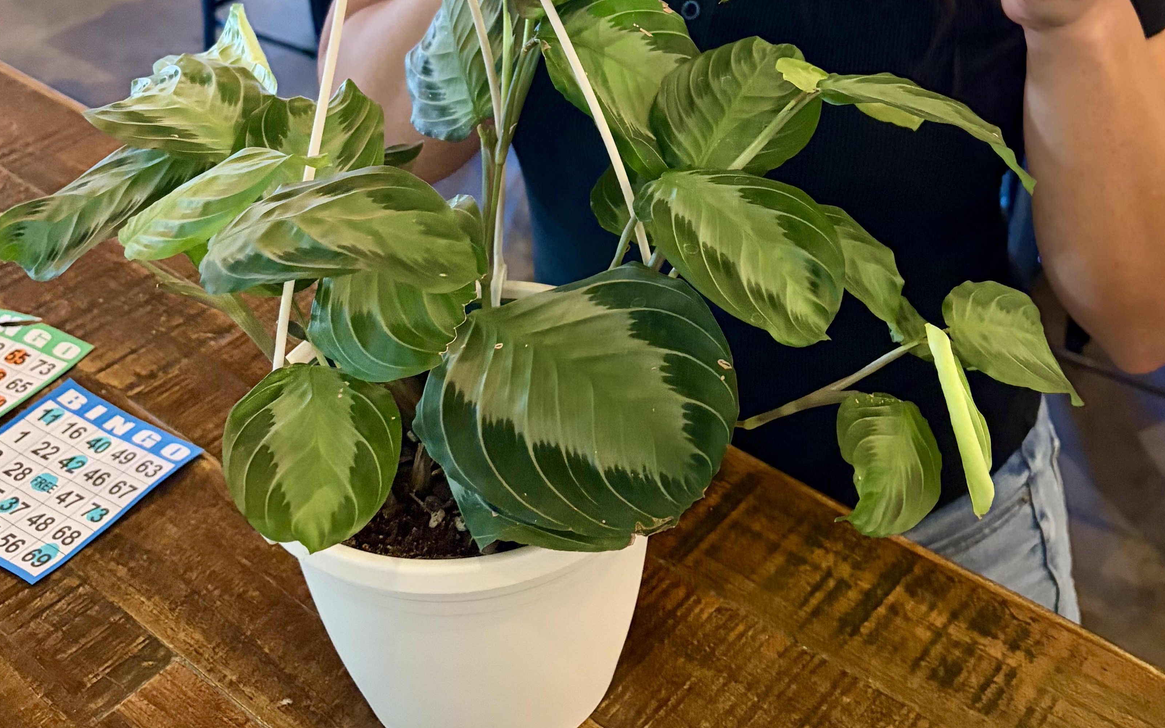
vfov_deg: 25.5
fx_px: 1556
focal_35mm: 49
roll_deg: +1.9
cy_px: 63
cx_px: 661
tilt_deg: -25.7
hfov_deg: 41.0
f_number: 1.6
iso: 500
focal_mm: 5.96
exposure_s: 1/40
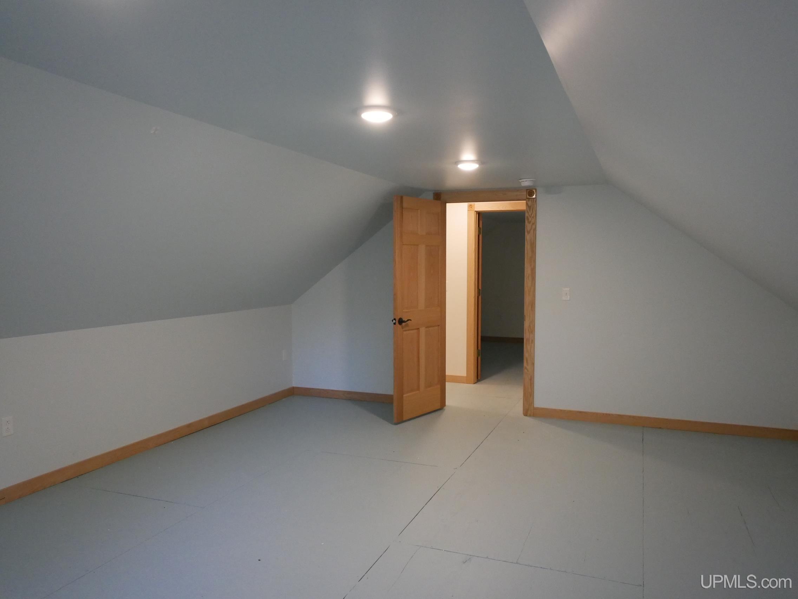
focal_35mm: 28
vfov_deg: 49.7
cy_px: 300
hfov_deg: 63.4
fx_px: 645
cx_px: 399
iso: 2500
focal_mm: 14
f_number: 4
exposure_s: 1/125
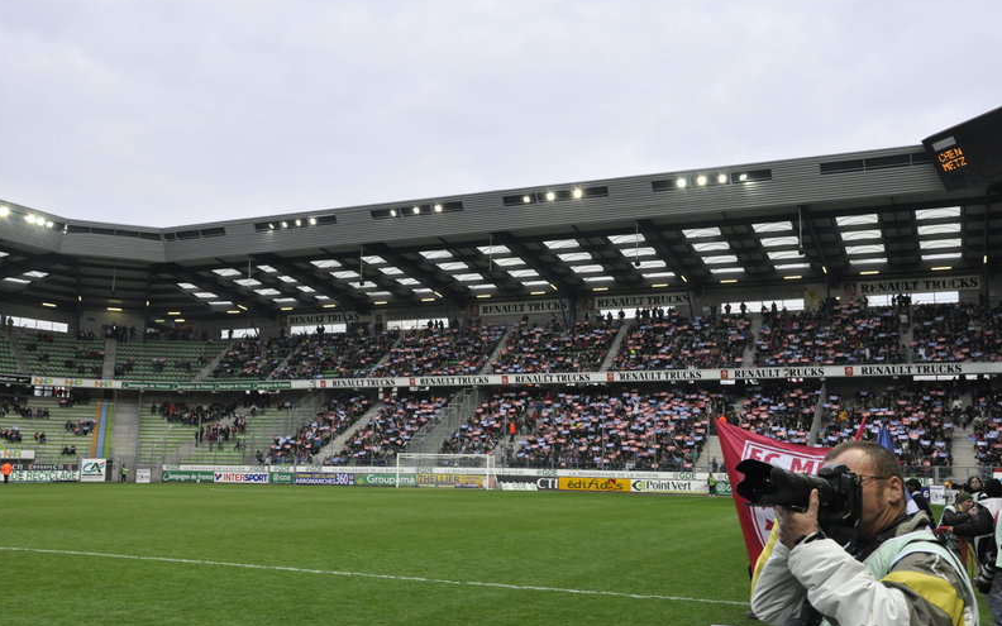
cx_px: 498
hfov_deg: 52.7
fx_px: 1010
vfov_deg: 34.4
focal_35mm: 37
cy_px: 318
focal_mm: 24
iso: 1000
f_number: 11
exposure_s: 1/125
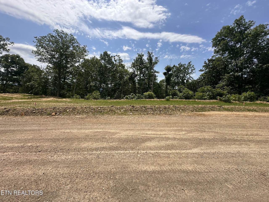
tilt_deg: -5.4
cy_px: 101
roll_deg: -1.6
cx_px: 134
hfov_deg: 102.1
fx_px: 109
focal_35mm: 14
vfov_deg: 85.7
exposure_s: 1/2747
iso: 50
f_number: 2.2
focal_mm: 2.22
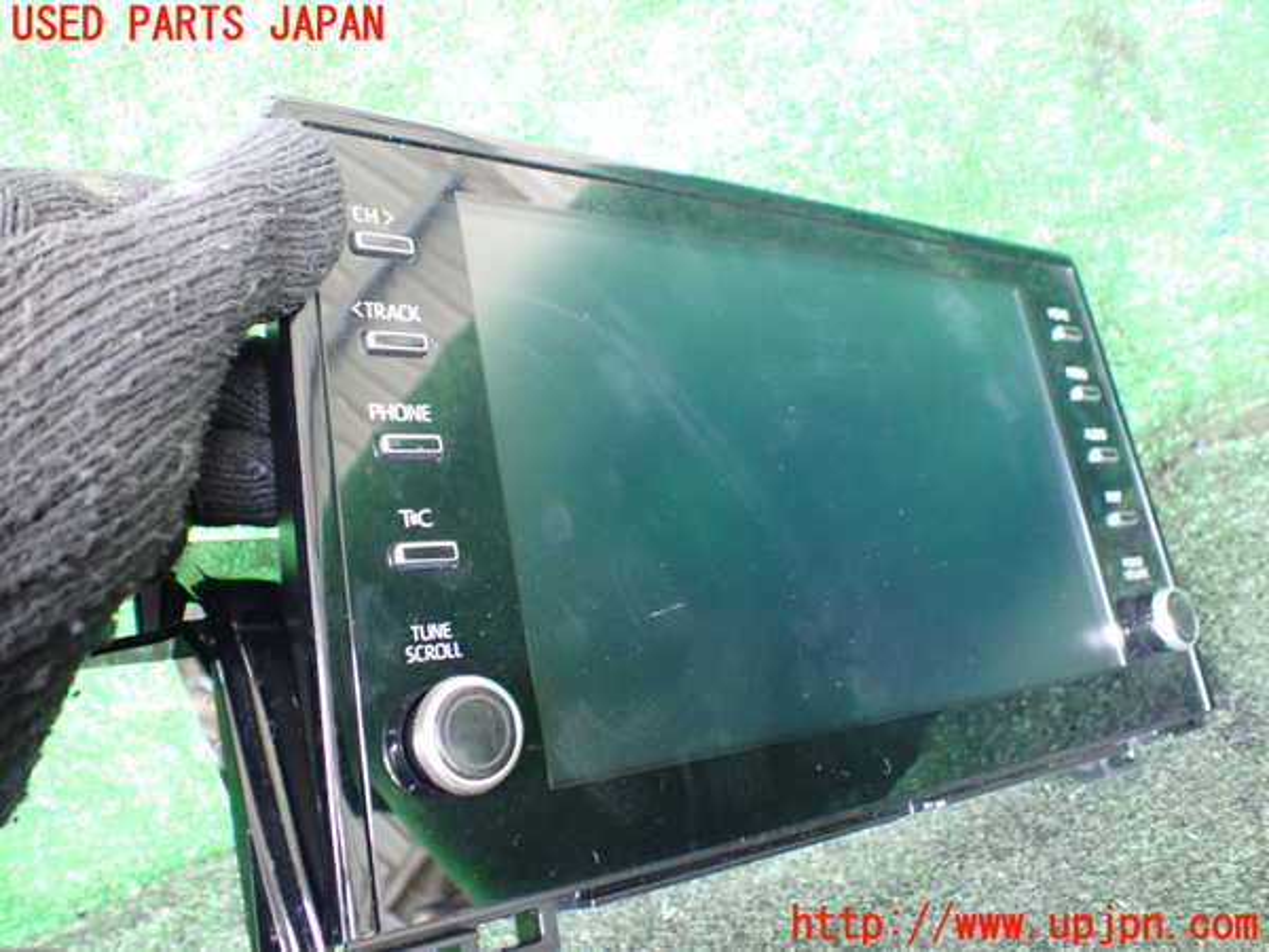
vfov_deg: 46.8
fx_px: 1100
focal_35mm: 30
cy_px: 476
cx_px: 634
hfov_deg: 60.0
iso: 800
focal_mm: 5.4
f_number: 2.3
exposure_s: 1/40
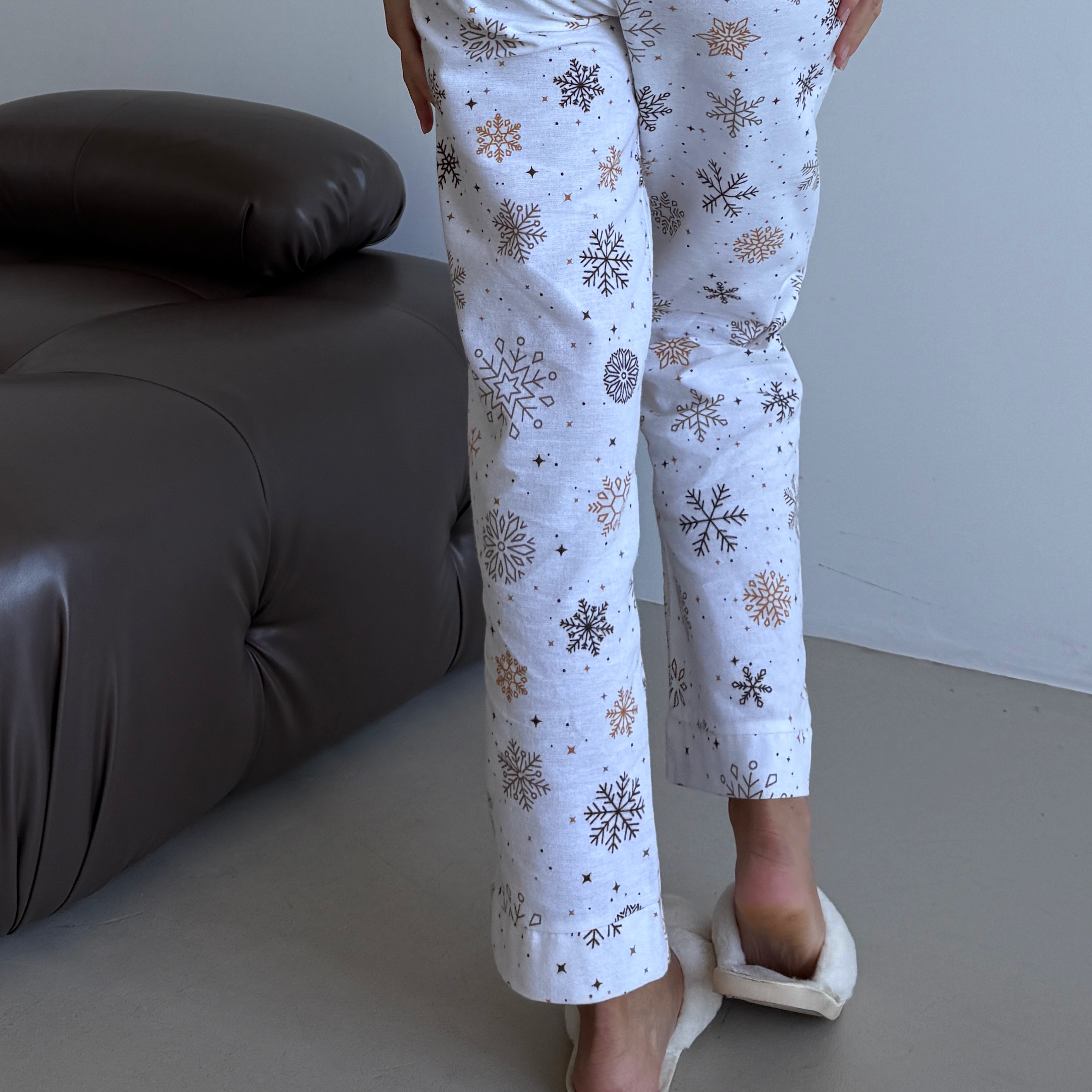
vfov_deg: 26.8
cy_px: -238
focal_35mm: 56
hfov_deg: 30.5
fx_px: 1999
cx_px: 590
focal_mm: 6.76
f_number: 1.78
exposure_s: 1/298
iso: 80
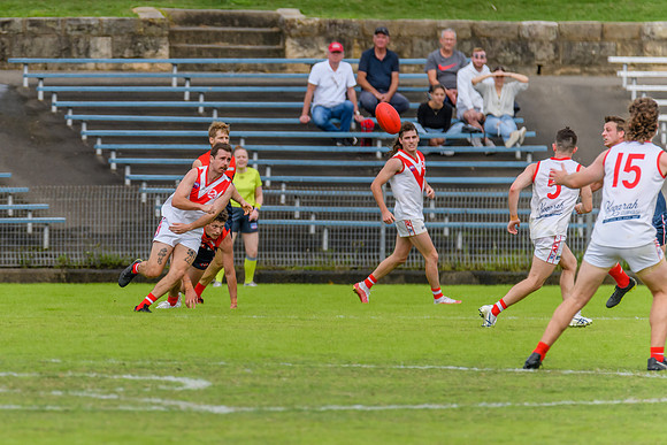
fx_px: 12185
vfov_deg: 2.1
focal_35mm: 658
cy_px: 223
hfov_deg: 3.1
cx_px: 180
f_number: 6
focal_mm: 450
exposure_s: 1/2500
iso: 800
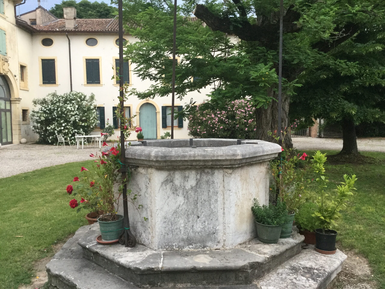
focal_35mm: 31
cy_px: 144
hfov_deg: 58.4
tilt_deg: -5.2
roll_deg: +0.3
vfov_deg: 45.4
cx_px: 192
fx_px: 345
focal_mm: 3.3
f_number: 2.4
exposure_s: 1/33
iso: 50
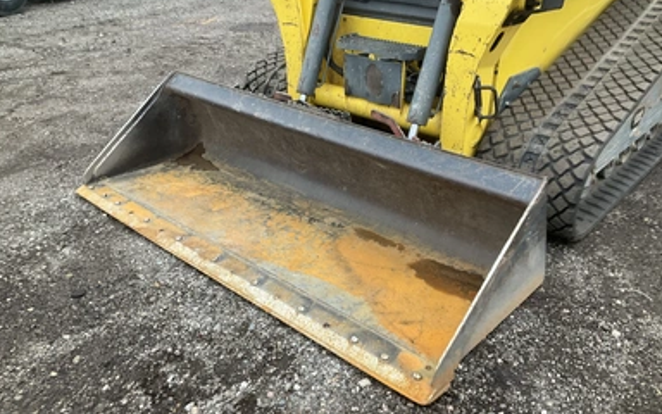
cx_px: 336
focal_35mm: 32
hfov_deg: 59.7
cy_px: 219
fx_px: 577
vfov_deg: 39.4
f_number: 1.8
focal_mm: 3
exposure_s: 1/119
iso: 64
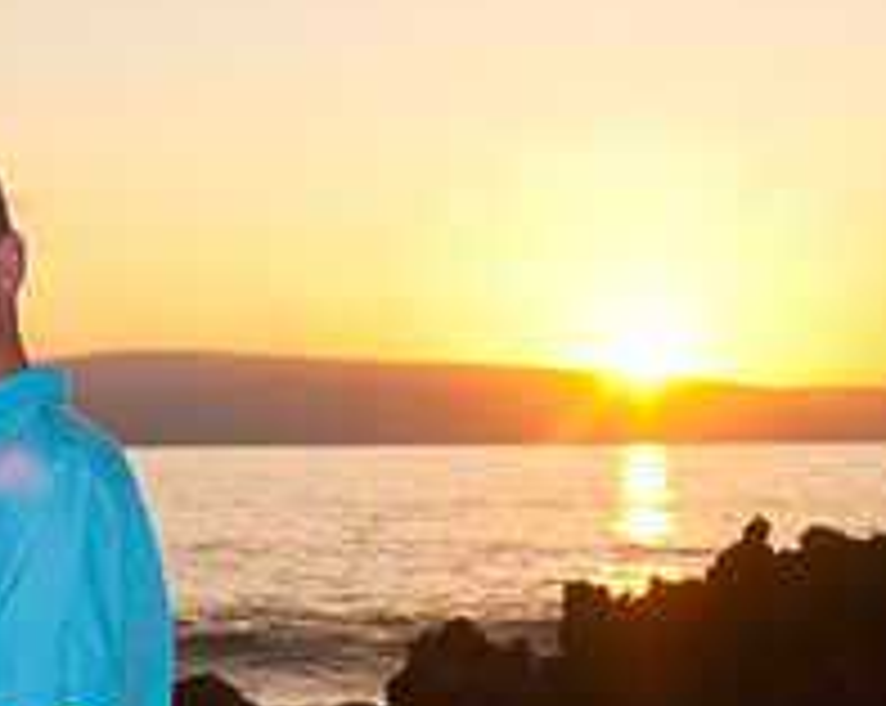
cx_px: 315
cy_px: 407
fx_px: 3037
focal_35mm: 116
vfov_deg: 13.3
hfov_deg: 16.6
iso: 800
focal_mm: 28
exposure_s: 1/4000
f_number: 2.8
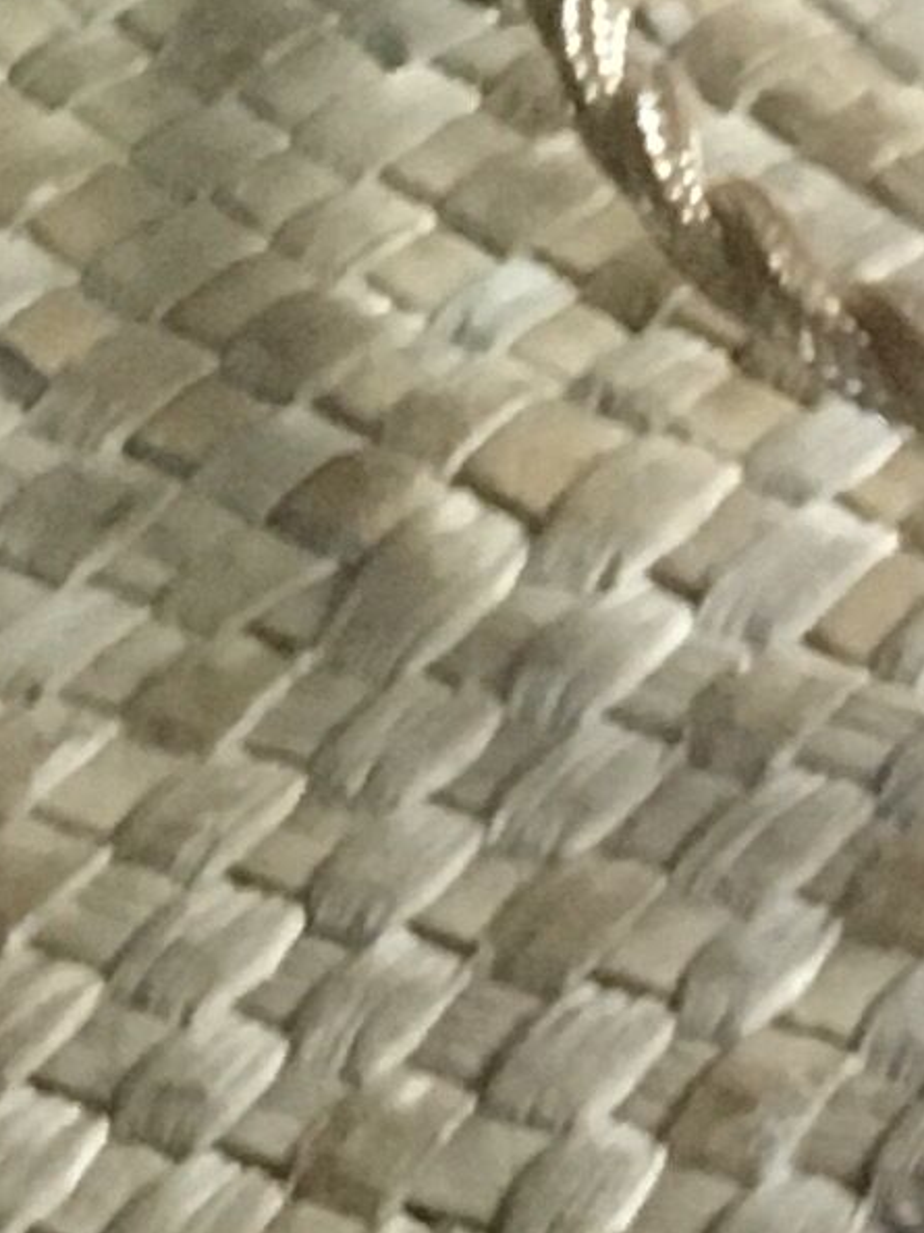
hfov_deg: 6.8
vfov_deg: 8.6
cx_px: 2822
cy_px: 3531
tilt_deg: -59.2
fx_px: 7016
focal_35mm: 197
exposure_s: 1/25
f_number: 2.2
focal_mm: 4.15
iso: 200
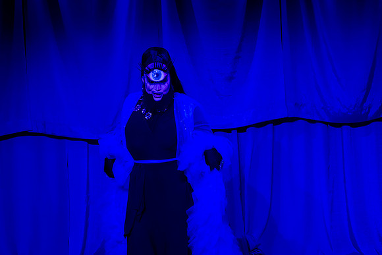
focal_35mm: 102
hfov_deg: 20.0
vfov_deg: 13.4
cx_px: 221
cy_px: 115
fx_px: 1084
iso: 3200
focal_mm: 70
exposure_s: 1/100
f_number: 2.8
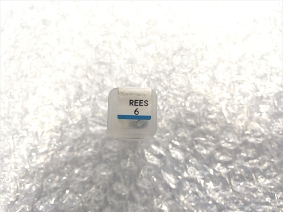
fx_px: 237
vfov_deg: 48.2
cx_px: 142
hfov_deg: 61.7
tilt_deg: -79.6
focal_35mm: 29
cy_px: 106
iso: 125
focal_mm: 4.15
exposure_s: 1/30
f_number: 2.2
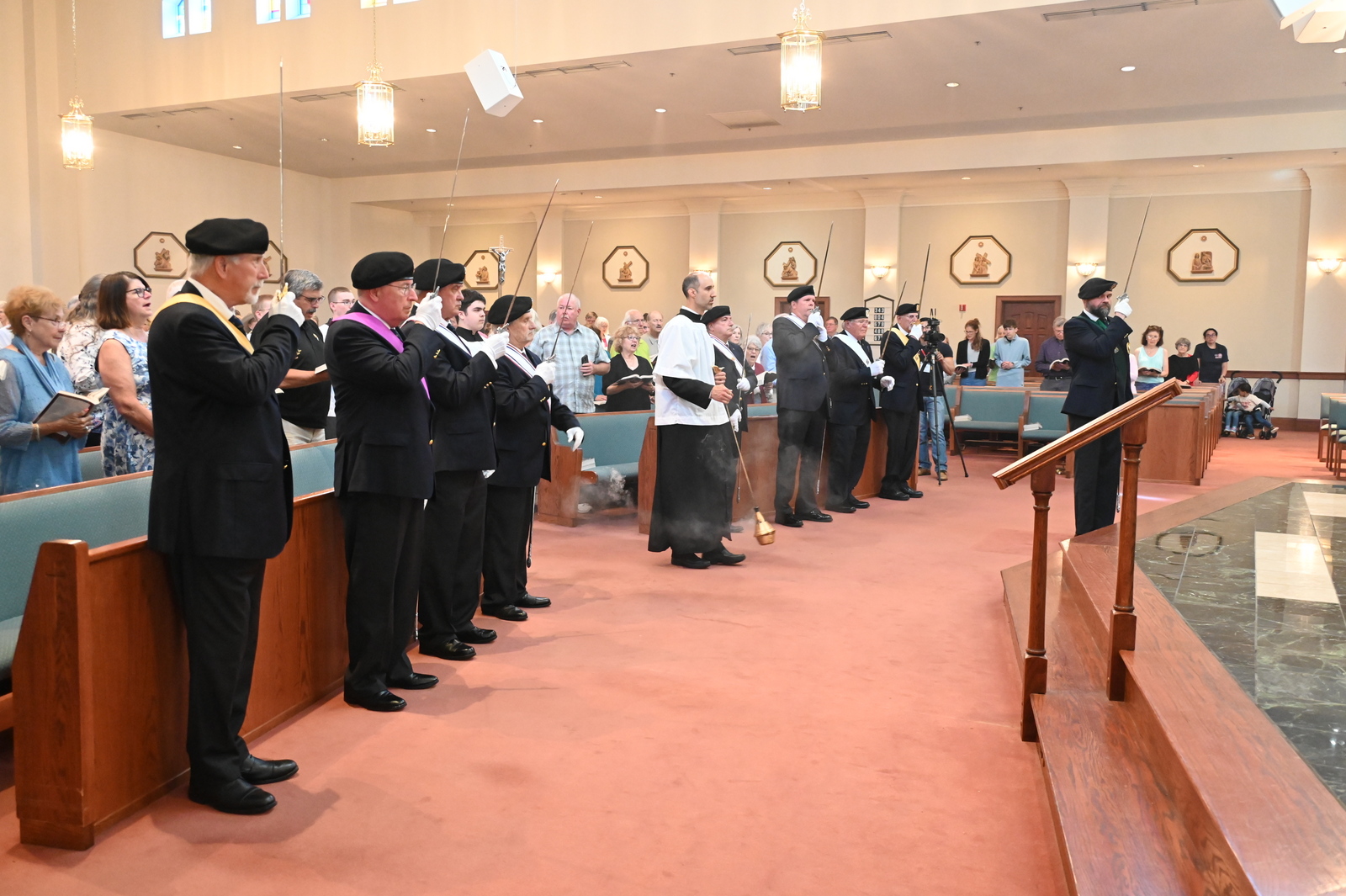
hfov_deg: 59.5
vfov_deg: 41.7
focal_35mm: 32
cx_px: 673
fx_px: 1177
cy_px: 448
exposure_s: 1/160
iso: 9000
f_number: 4.8
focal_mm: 31.5
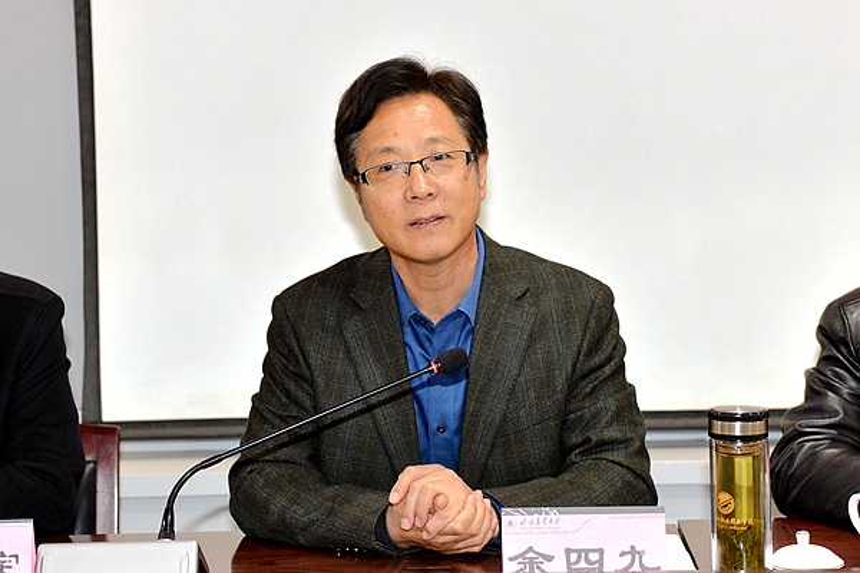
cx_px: 430
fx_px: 1481
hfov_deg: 32.4
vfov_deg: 21.9
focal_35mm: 62
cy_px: 286
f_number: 4
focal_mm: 62
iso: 800
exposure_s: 1/60
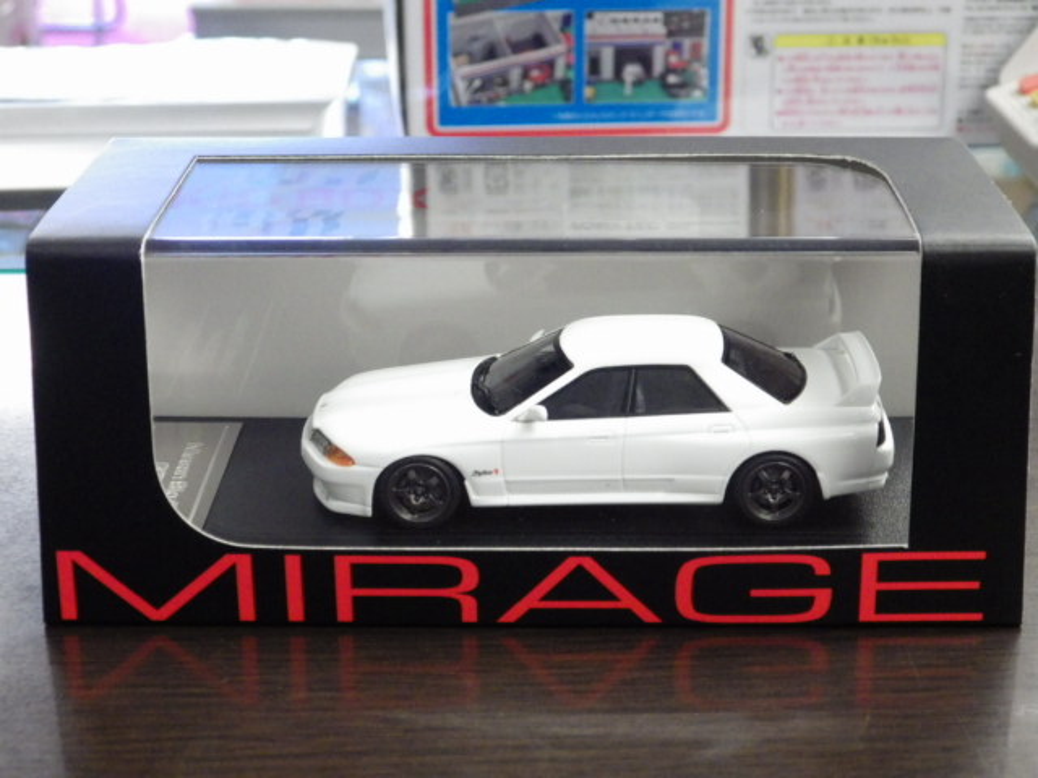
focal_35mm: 71
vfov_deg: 20.7
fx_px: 2129
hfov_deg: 27.4
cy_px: 389
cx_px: 519
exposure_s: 1/25
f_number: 4.2
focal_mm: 12.8
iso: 800
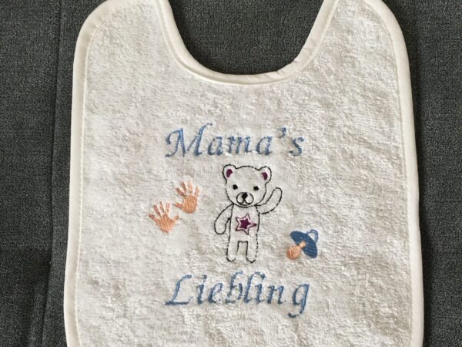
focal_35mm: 29
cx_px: 231
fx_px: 387
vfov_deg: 48.2
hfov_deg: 61.7
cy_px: 174
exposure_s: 1/33
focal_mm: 4.15
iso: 125
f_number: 2.2
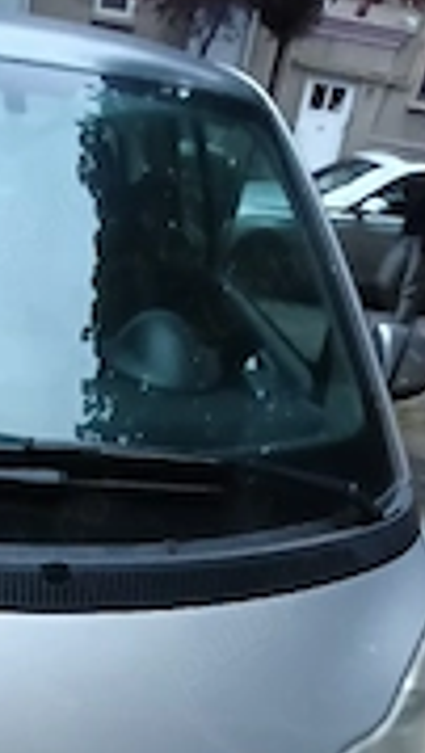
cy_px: 639
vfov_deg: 47.7
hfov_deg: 29.5
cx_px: 59
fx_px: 780
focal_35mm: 39
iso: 1000
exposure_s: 1/16.7
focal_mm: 1.68
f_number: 2.2
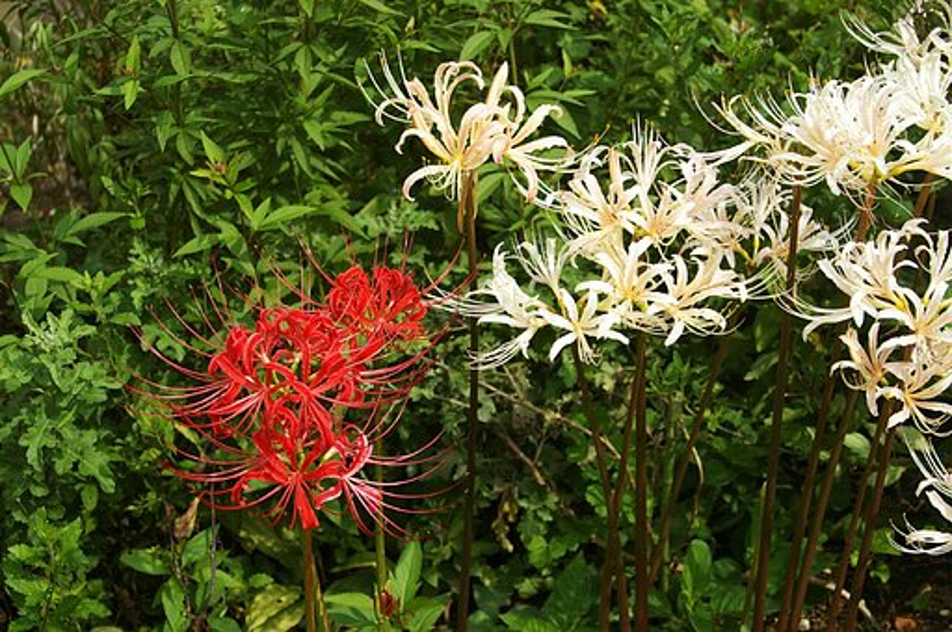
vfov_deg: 24.3
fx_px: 1466
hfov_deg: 36.0
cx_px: 476
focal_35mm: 56
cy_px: 316
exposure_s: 1/500
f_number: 8
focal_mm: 37
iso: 200
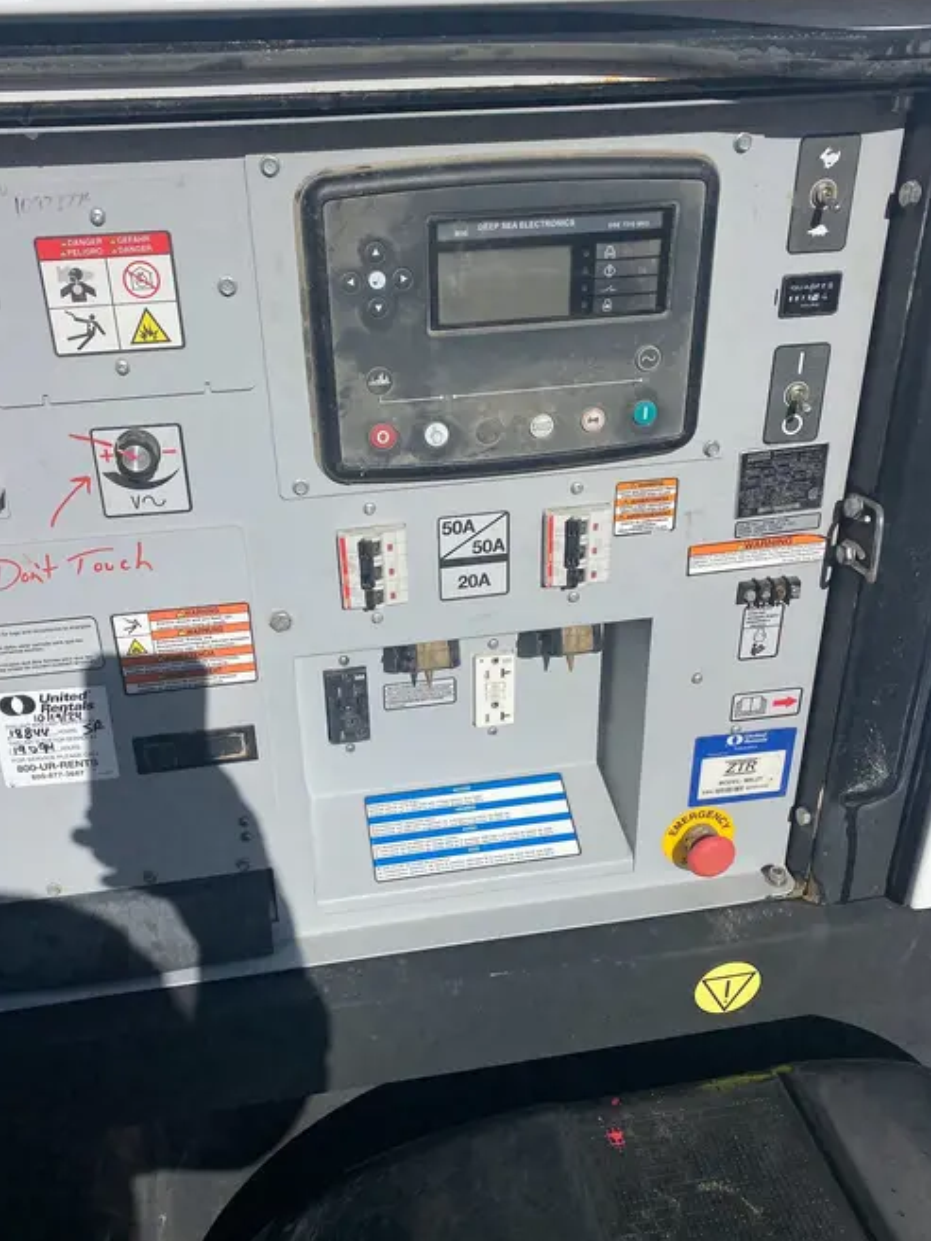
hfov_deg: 48.2
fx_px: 1040
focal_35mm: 29
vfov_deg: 61.6
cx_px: 421
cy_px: 626
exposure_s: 1/7194
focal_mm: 4.25
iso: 32
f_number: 1.8
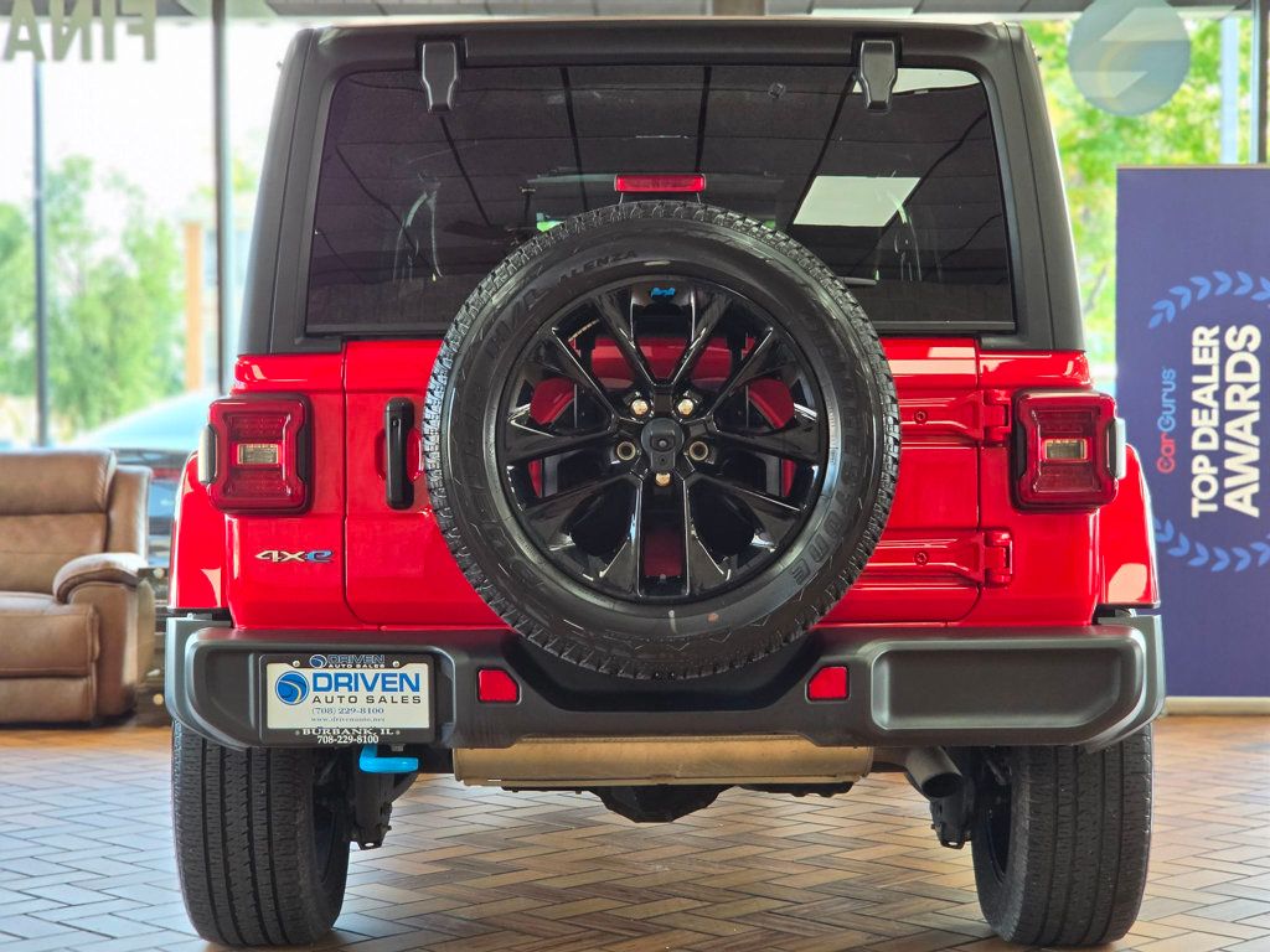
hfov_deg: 28.2
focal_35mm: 69
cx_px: 635
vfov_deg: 21.3
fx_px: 2531
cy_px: 476
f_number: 2.4
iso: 125
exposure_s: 1/120
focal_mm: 7
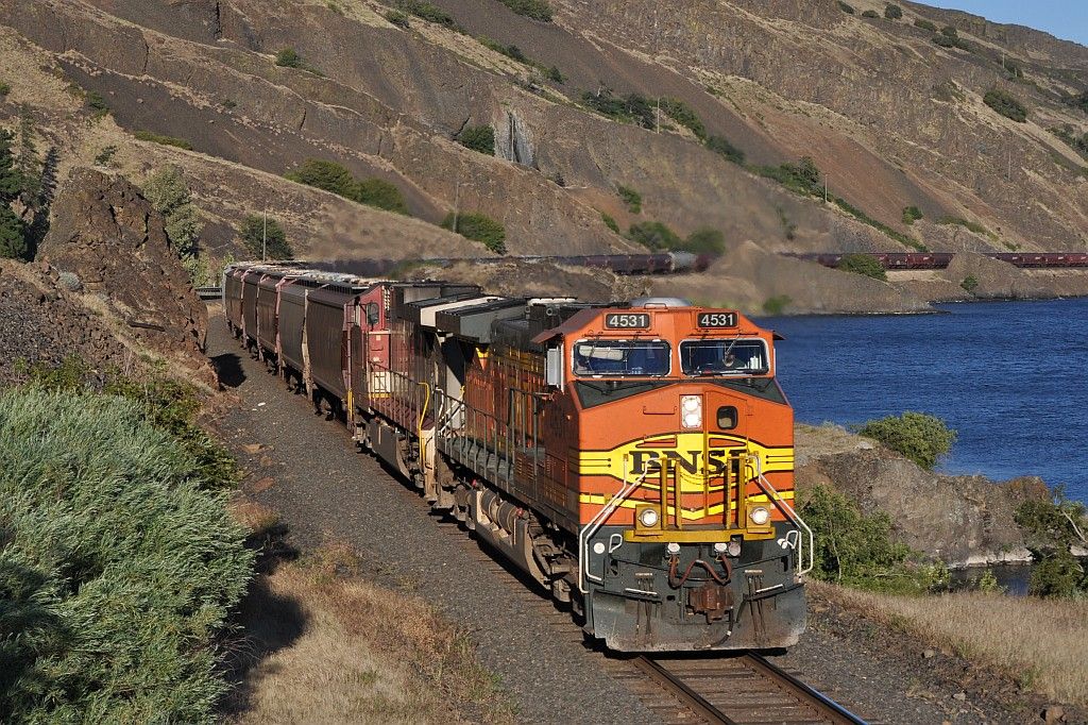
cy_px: 362
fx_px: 2492
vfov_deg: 16.5
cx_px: 544
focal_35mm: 82
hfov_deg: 24.6
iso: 200
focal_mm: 55
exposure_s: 1/400
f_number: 10
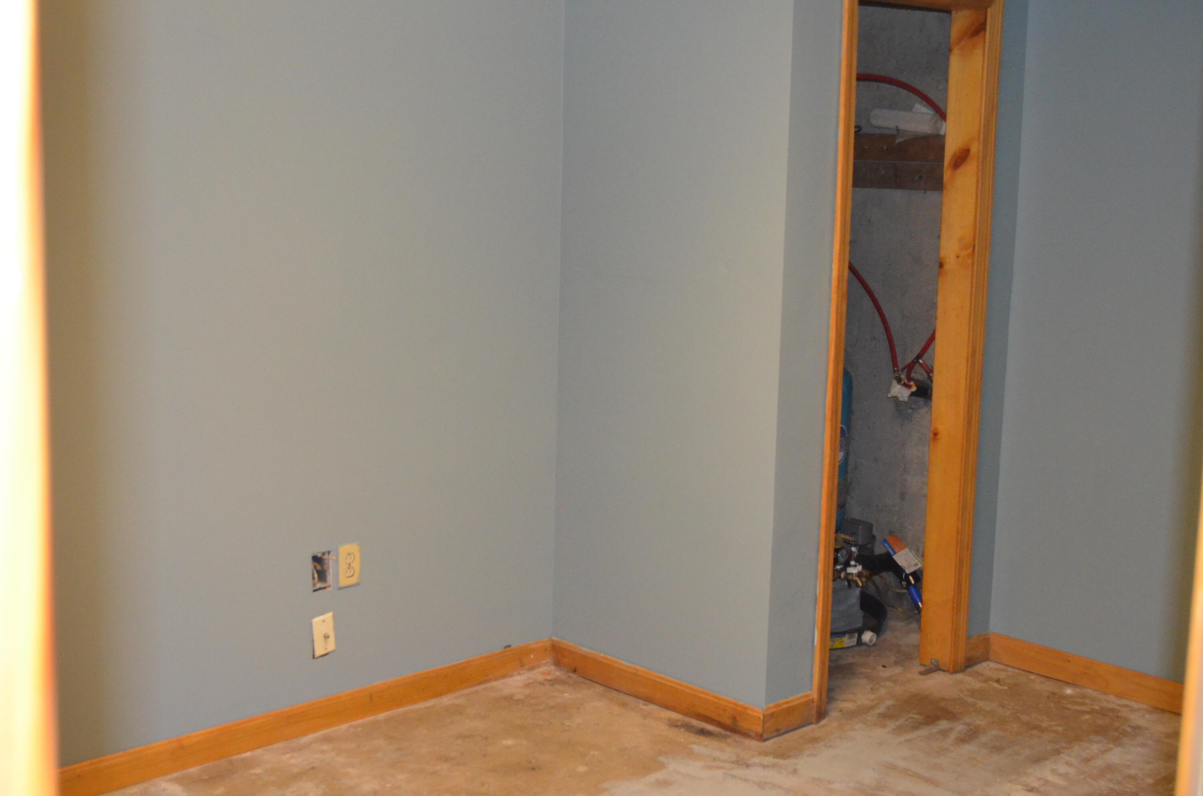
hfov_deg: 41.2
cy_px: 398
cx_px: 602
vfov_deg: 28.0
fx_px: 1601
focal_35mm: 48
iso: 3200
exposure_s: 1/60
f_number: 4.8
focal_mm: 32
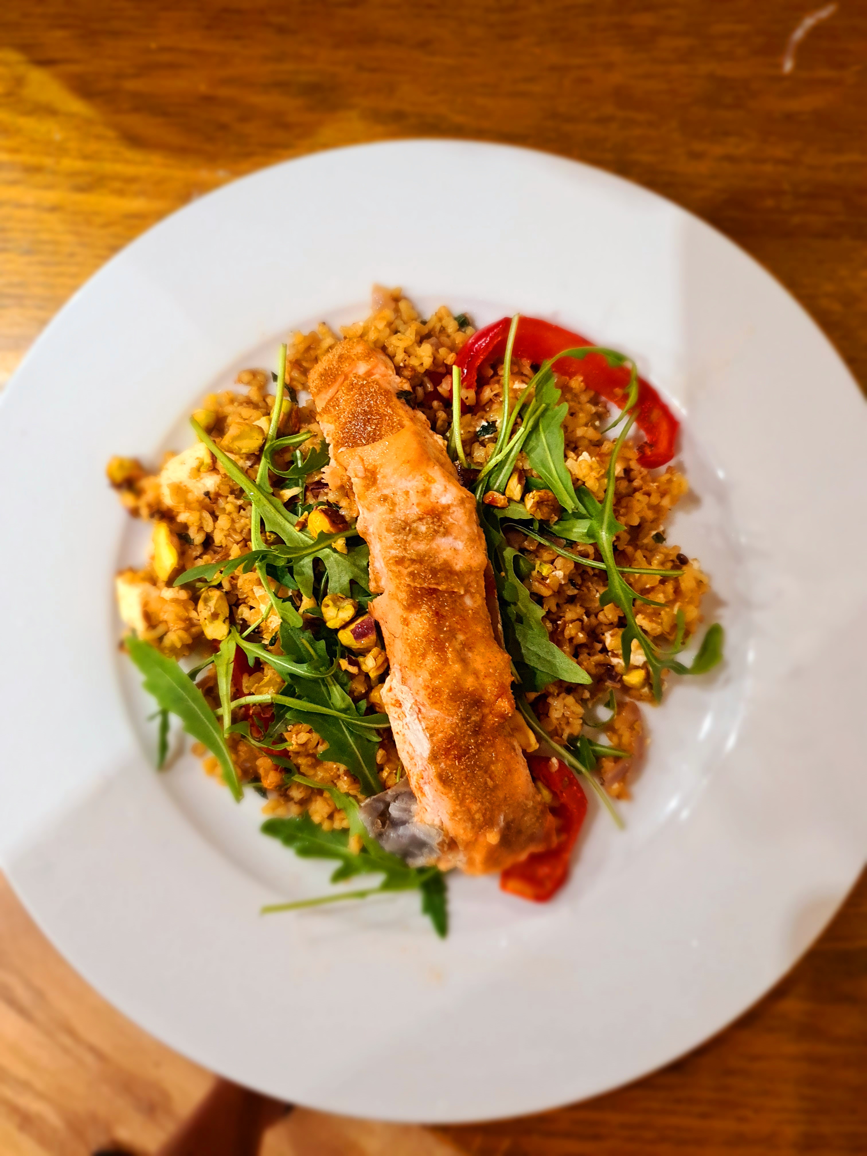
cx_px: 434
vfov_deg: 67.3
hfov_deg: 53.1
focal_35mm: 26
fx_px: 868
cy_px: 578
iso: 320
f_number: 1.8
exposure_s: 1/33
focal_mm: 5.4
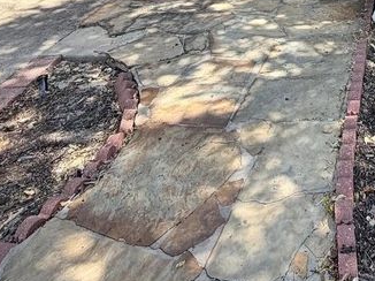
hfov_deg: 40.0
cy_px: -121
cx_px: 332
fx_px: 476
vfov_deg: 25.9
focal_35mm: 44
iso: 40
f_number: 2.2
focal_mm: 2.22
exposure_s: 1/527
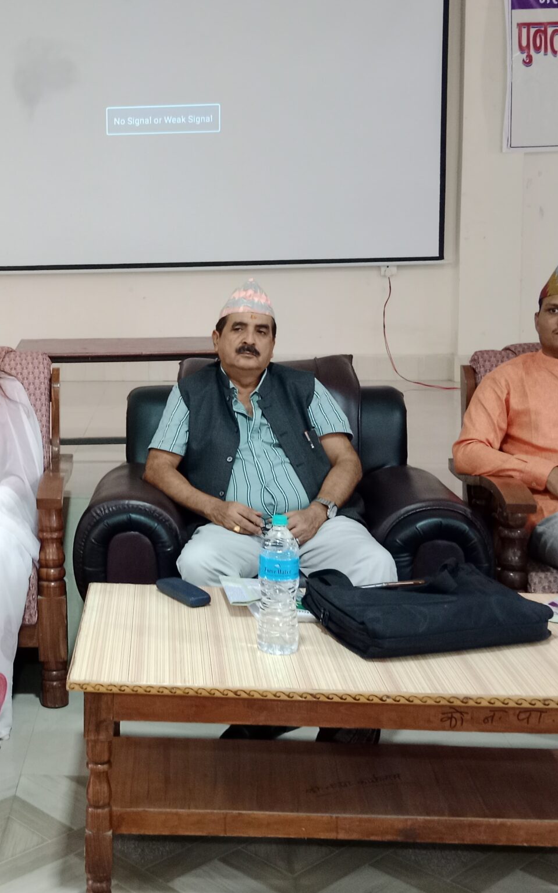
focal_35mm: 46
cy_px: 362
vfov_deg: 43.3
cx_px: 56
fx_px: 1119
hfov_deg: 27.0
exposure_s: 1/16.7
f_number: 1.8
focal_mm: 3.96
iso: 1863
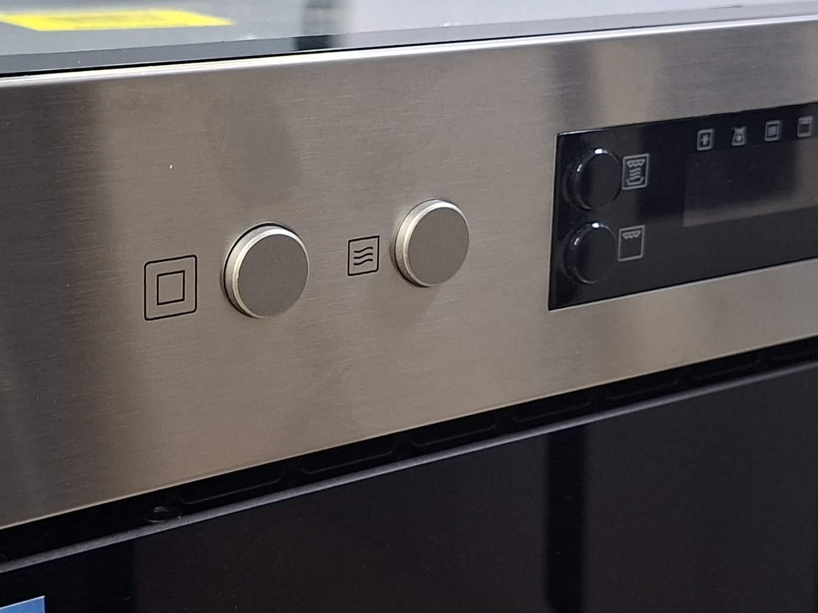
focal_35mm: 66
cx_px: 316
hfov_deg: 29.3
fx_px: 1559
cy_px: 214
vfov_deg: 22.2
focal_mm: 5.54
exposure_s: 1/33
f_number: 1.8
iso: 250
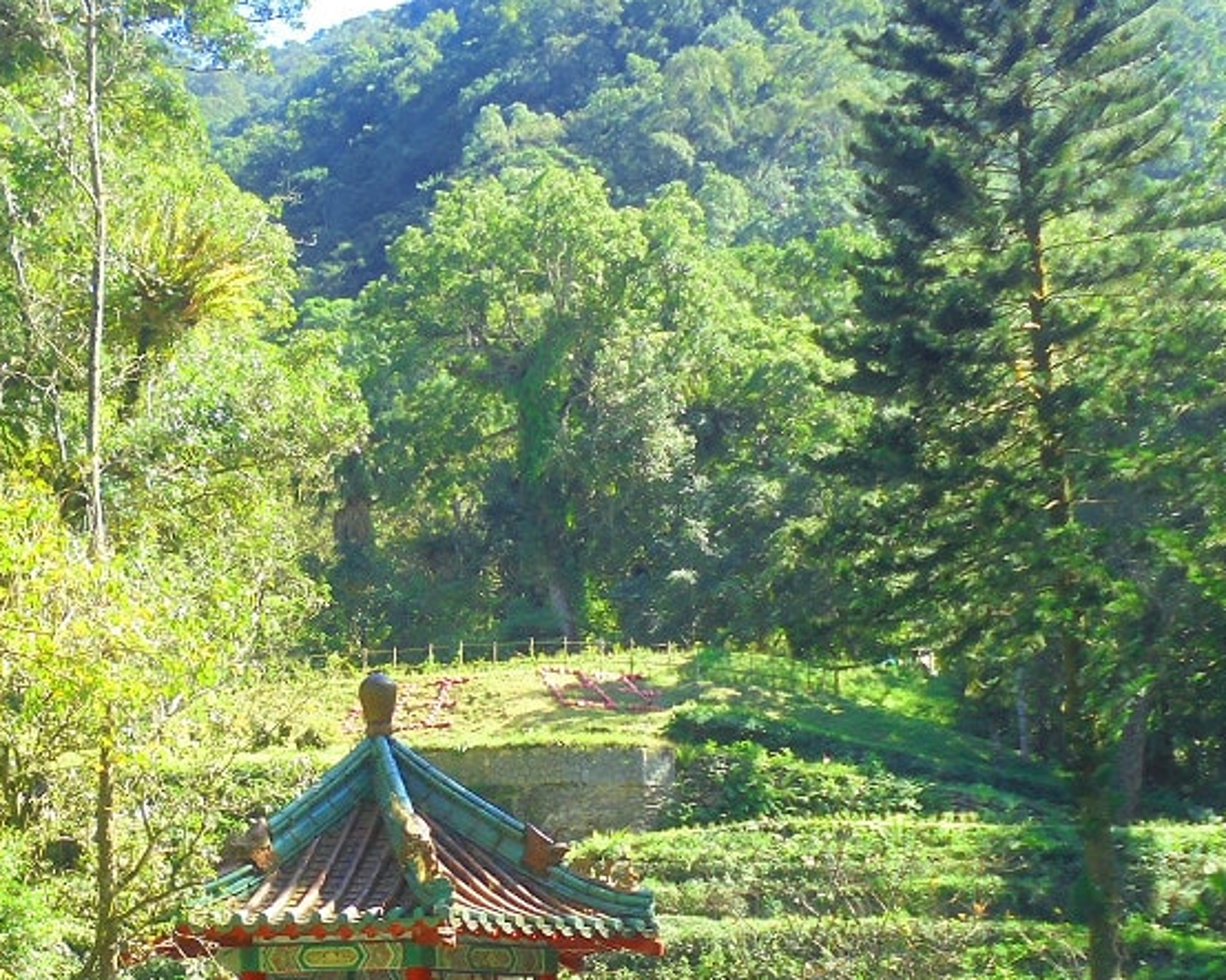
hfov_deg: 28.2
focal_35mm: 67
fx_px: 2431
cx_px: 438
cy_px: 765
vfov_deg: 22.5
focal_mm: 6.9
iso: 100
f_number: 4.2
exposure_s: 1/100
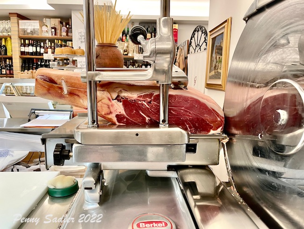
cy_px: 114
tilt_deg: -7.8
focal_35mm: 26
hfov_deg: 67.3
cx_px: 152
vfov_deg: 53.1
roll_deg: -0.3
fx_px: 228
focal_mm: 4.2
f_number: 1.6
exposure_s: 1/49
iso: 125
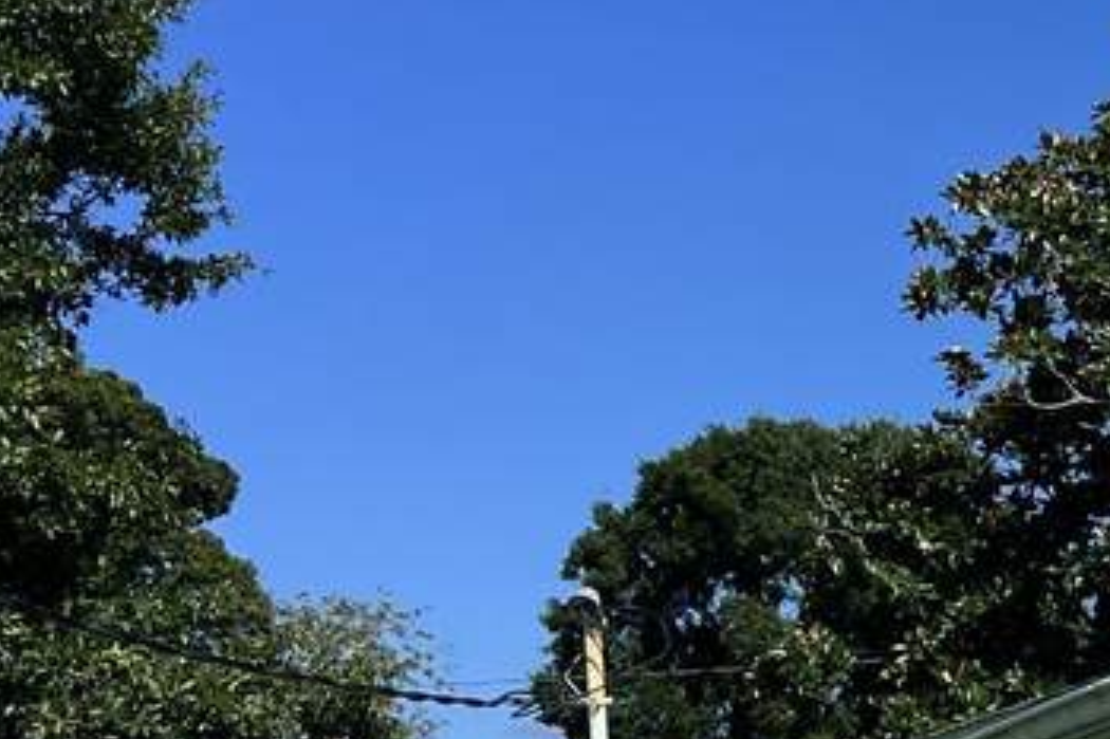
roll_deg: -0.6
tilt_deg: +2.5
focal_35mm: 99
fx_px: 3051
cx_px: 1950
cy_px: 936
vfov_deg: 13.4
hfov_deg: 17.2
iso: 50
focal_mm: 5.7
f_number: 1.5
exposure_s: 1/11364
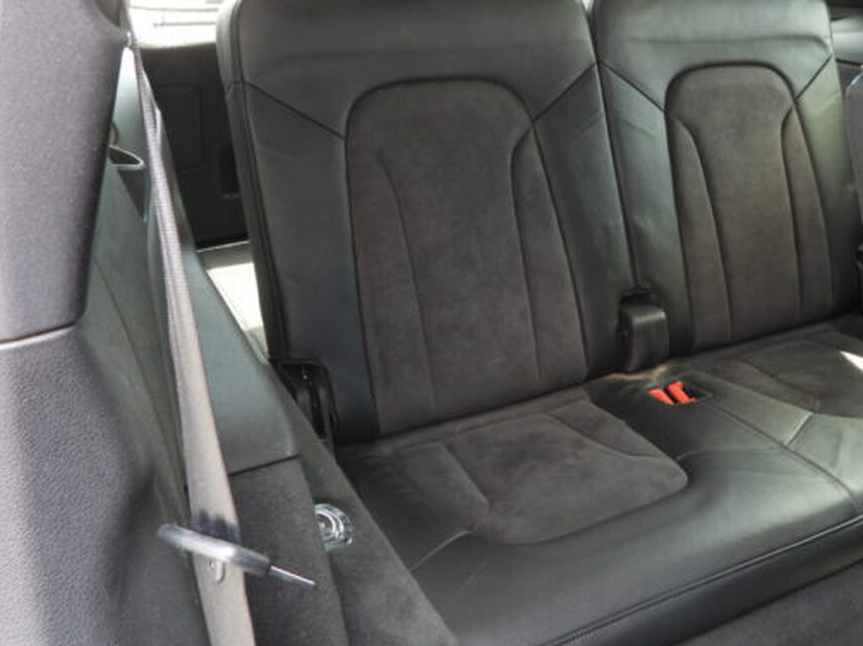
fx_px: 847
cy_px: 235
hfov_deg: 53.1
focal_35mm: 34
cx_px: 566
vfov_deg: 41.4
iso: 140
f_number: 2.8
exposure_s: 1/30
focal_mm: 4.3
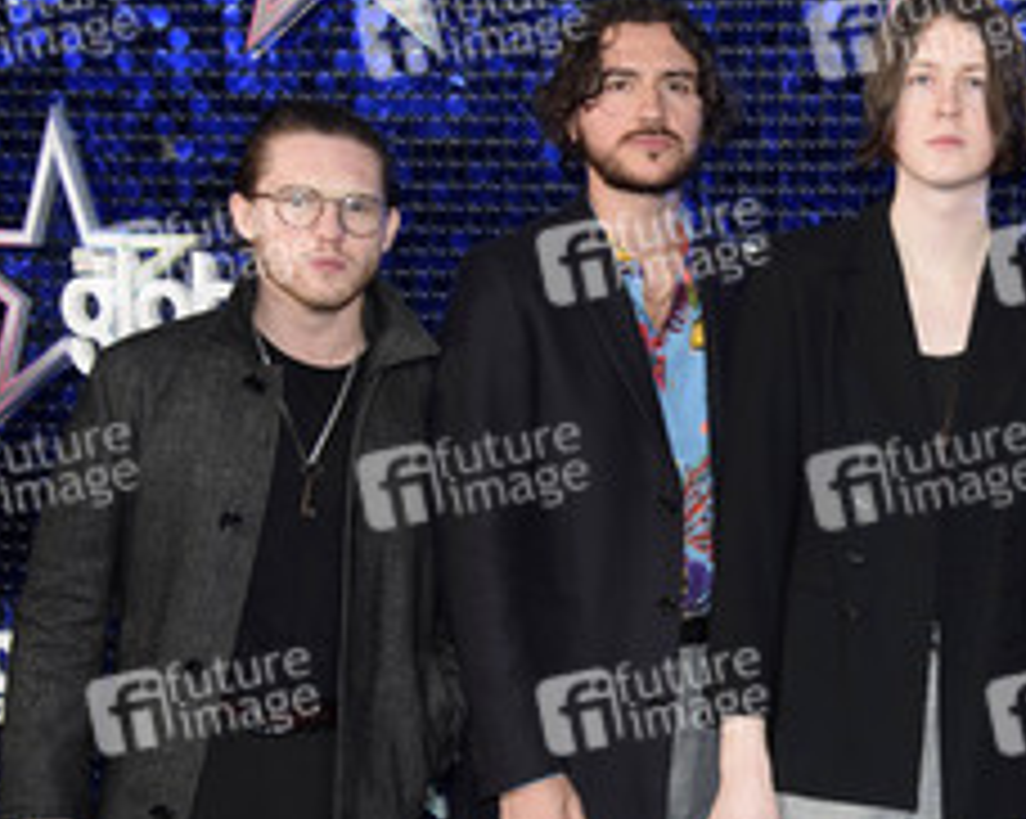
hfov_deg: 20.9
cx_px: 981
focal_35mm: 89
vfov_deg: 17.2
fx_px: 2700
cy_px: 590
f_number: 5.6
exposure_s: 1/250
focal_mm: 48
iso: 800
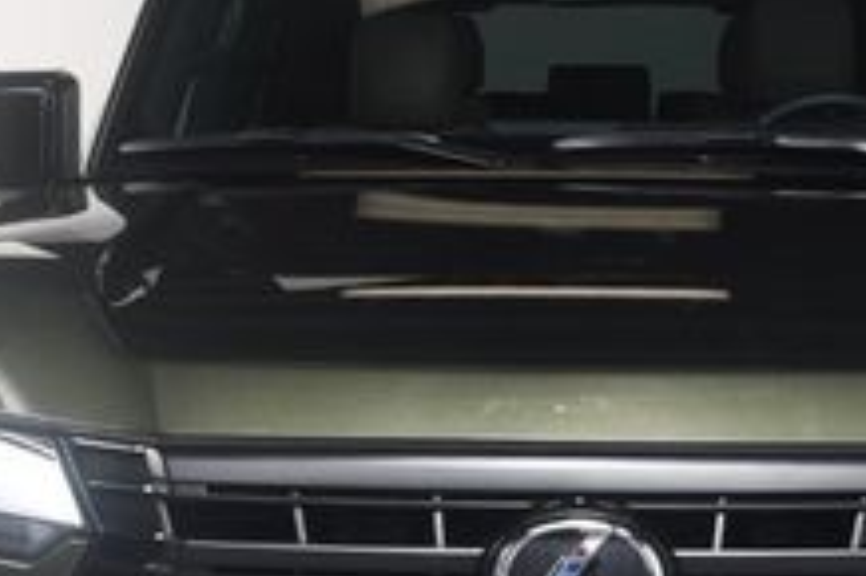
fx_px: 2404
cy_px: 516
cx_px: 612
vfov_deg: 13.5
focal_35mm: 100
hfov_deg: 20.3
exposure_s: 1/160
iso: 100
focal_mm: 23
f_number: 8
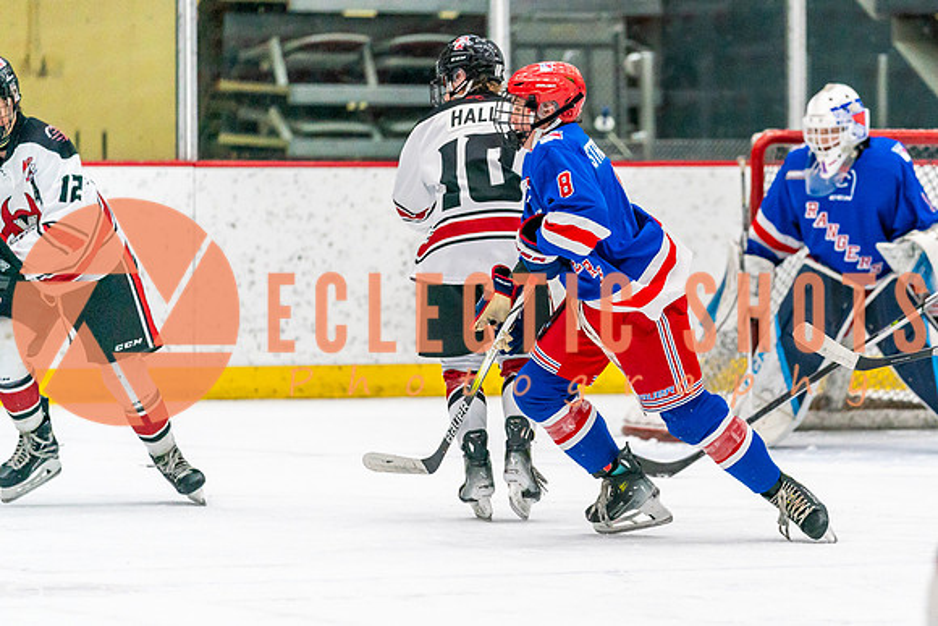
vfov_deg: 4.9
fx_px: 7278
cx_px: 641
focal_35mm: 279
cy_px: 296
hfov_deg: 7.4
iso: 3200
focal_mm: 200
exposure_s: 1/1250
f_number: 2.8
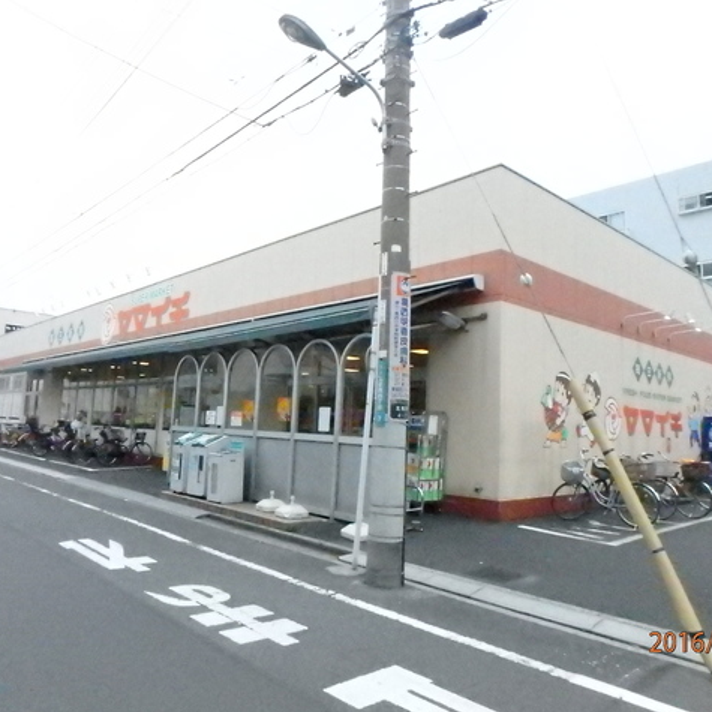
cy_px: 358
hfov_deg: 62.9
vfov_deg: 62.9
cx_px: 367
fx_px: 582
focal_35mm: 25
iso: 6400
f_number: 6
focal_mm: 3.7
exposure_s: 1/2000
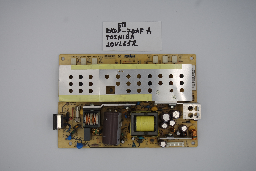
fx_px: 341
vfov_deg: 28.1
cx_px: 128
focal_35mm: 48
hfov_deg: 41.1
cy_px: 86
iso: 160
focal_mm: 18
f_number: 5.6
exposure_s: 1/125
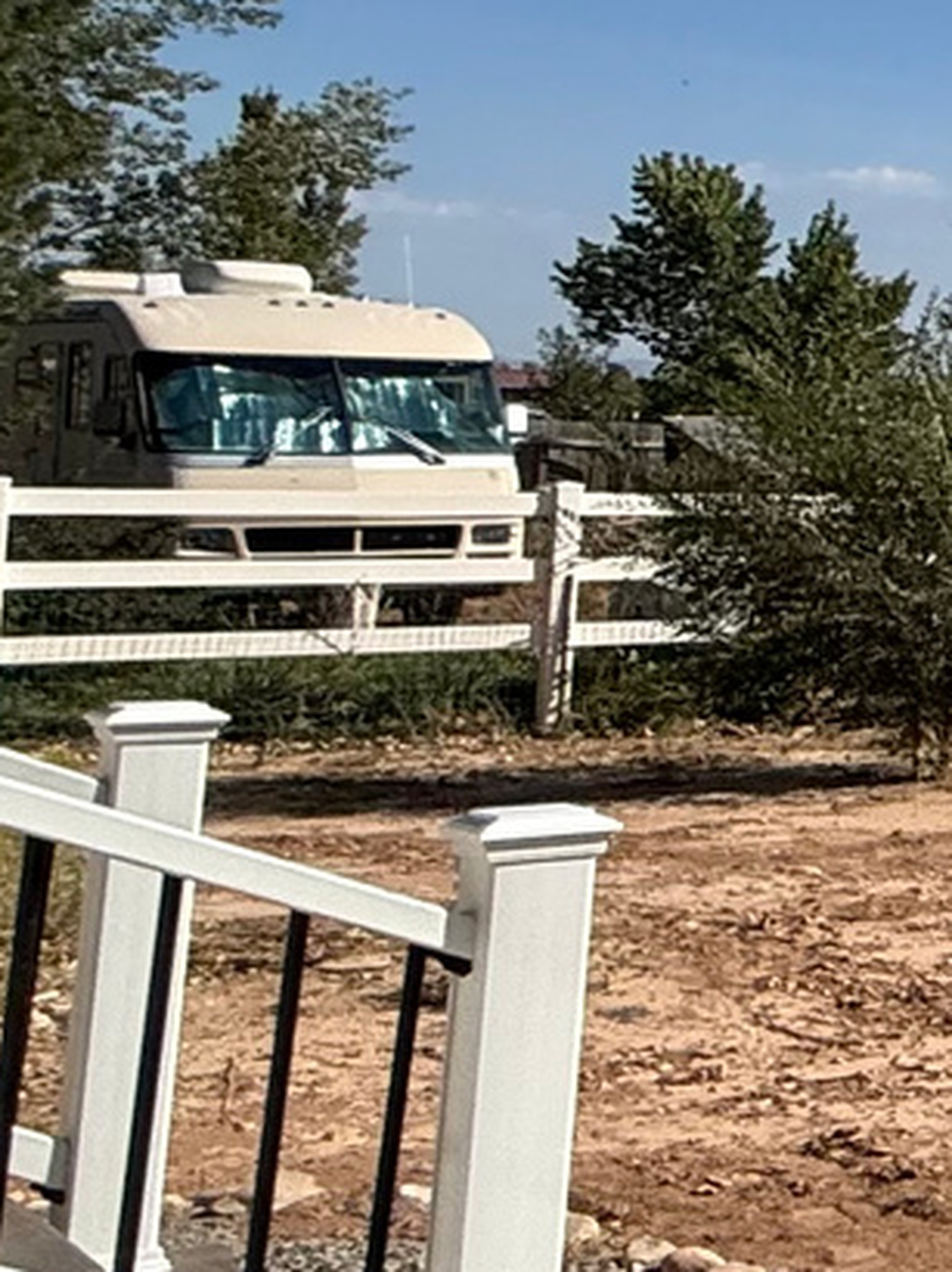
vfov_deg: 27.5
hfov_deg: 11.6
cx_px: 2825
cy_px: 341
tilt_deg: +4.0
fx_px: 2570
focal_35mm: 70
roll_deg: -2.1
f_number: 2.2
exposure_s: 1/3289
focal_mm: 2.22
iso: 50
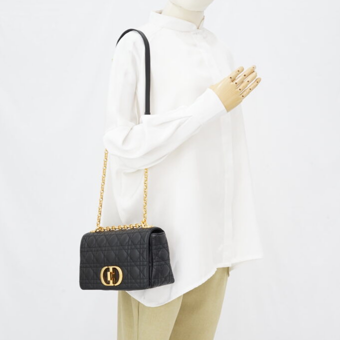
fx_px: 711
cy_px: 214
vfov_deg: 26.8
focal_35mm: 64
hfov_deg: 26.9
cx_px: 170
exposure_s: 1/2.5
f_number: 10
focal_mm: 50
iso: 640
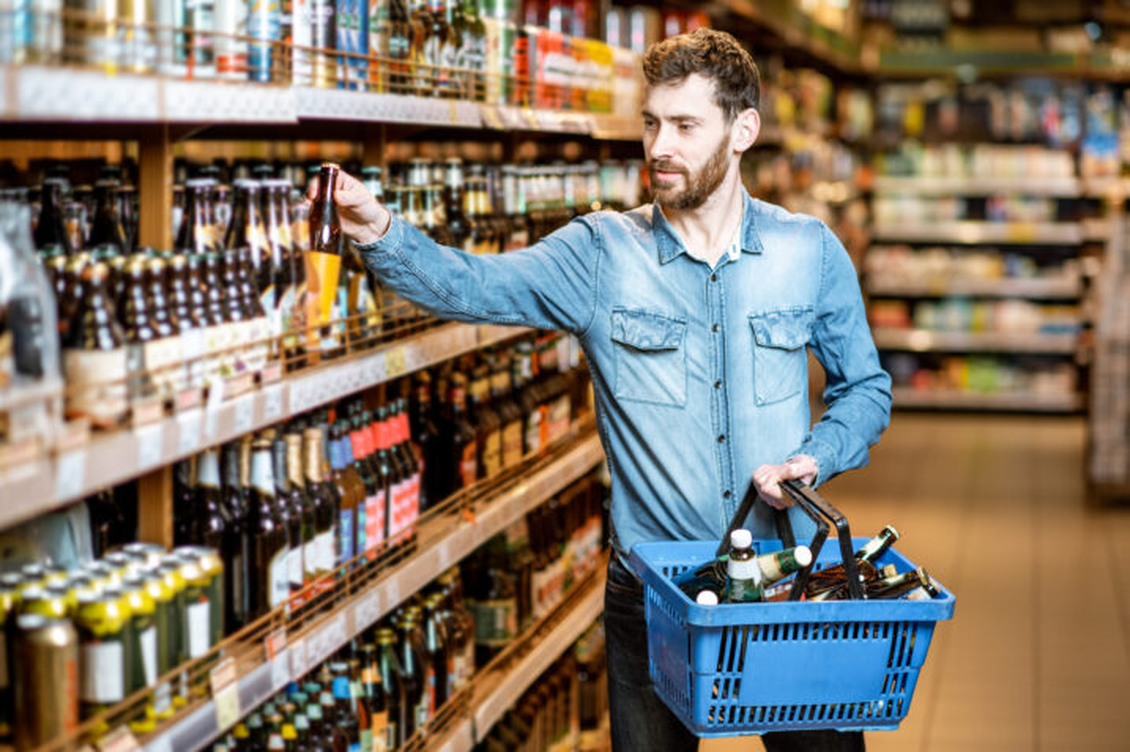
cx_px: 565
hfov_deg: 23.9
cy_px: 376
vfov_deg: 16.0
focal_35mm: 85
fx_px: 2666
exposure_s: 1/200
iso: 400
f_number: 2.2
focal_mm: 85
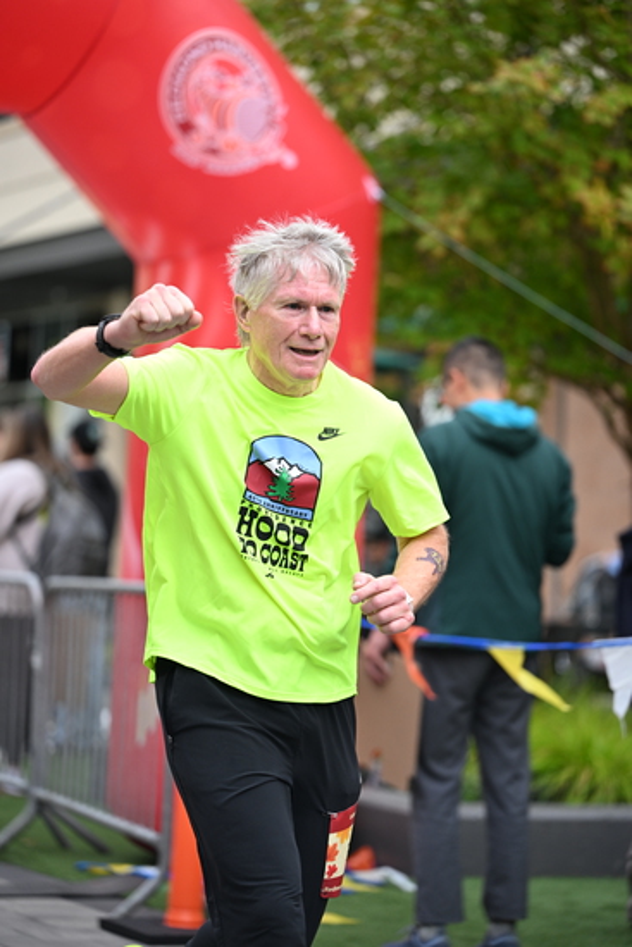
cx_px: 316
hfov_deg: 11.9
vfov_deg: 17.8
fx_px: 3026
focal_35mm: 115
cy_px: 474
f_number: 2.8
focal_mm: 115
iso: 640
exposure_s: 1/1600
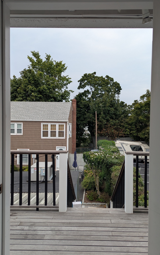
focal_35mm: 26
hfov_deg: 47.4
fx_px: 181
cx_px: 92
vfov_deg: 70.4
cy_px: 129
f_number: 1.85
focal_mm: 6.81
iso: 51
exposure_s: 1/690
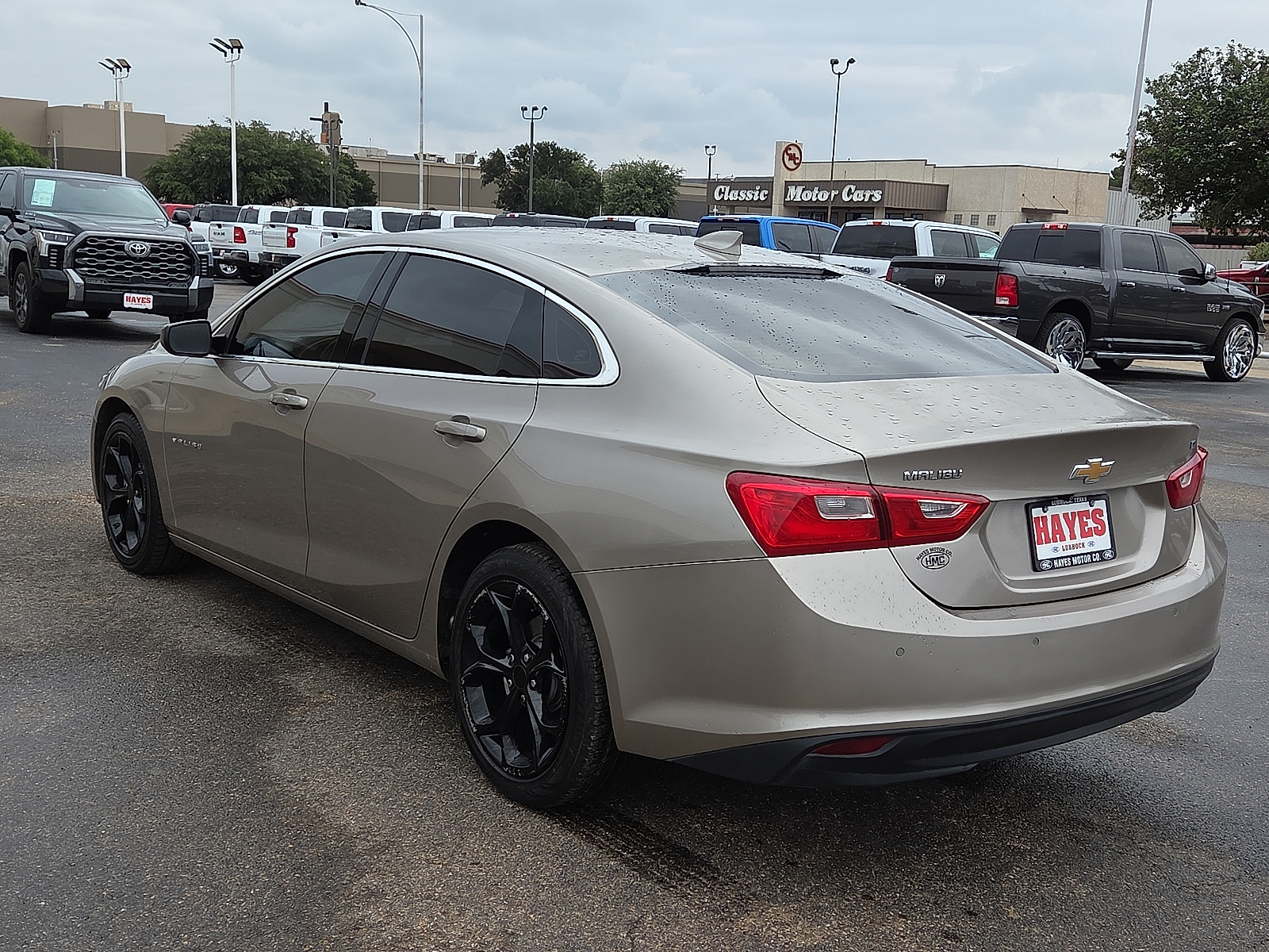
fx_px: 1430
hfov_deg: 47.9
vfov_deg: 36.8
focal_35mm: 39
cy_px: 476
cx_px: 634
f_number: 1.8
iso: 76
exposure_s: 1/2500
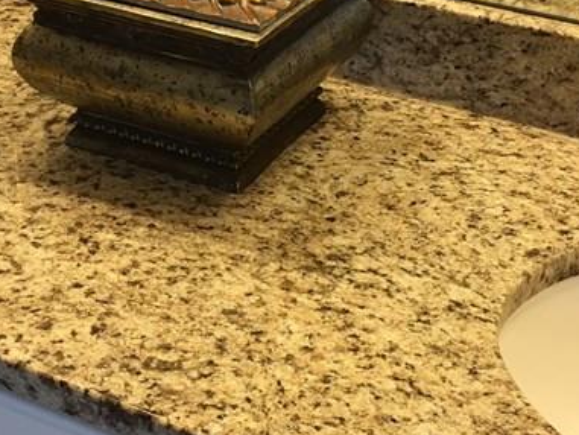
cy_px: 148
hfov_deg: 25.0
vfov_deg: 18.9
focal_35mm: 78
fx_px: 1305
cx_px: 236
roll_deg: -1.5
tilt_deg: -28.1
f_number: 2.2
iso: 50
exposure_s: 1/30
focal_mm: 4.15
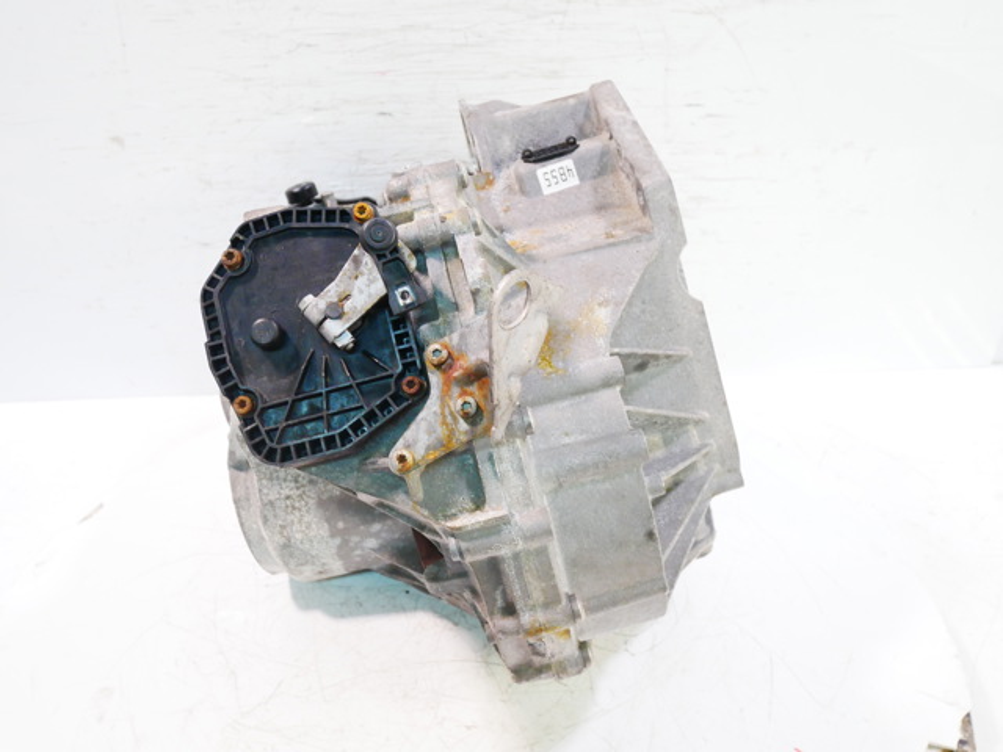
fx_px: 869
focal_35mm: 30
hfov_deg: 60.0
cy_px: 376
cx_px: 502
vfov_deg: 46.8
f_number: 3.8
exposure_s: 1/60
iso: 1250
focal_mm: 15
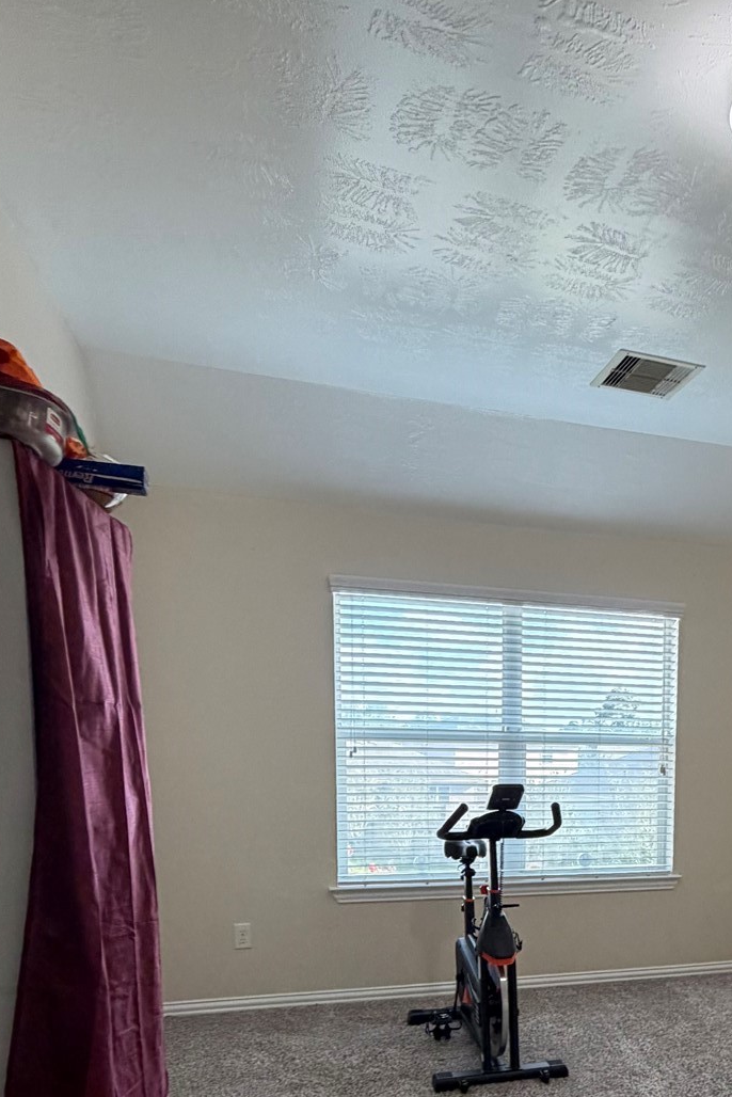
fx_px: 884
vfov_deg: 59.7
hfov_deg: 42.4
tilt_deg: -5.5
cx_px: 616
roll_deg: +0.7
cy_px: 841
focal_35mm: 29
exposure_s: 1/120
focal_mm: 2.22
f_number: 2.2
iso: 200
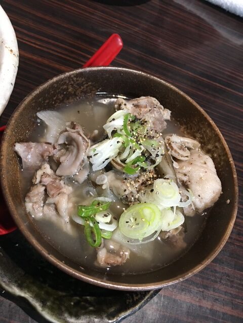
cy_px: 162
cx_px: 122
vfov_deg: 61.7
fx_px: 271
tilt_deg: -59.2
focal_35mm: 29
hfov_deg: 48.2
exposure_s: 1/30
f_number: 2.2
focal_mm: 4.15
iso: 160
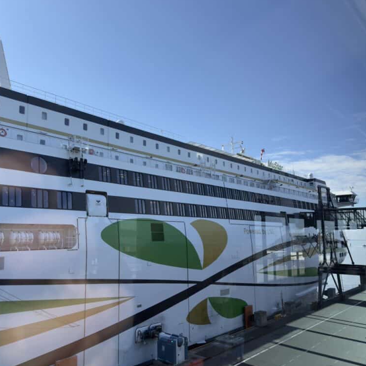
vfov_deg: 55.6
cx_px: 150
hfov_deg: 55.3
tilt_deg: +7.9
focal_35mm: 29
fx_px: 347
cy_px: 184
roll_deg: +0.2
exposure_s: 1/2985
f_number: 1.78
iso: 64
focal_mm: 6.76
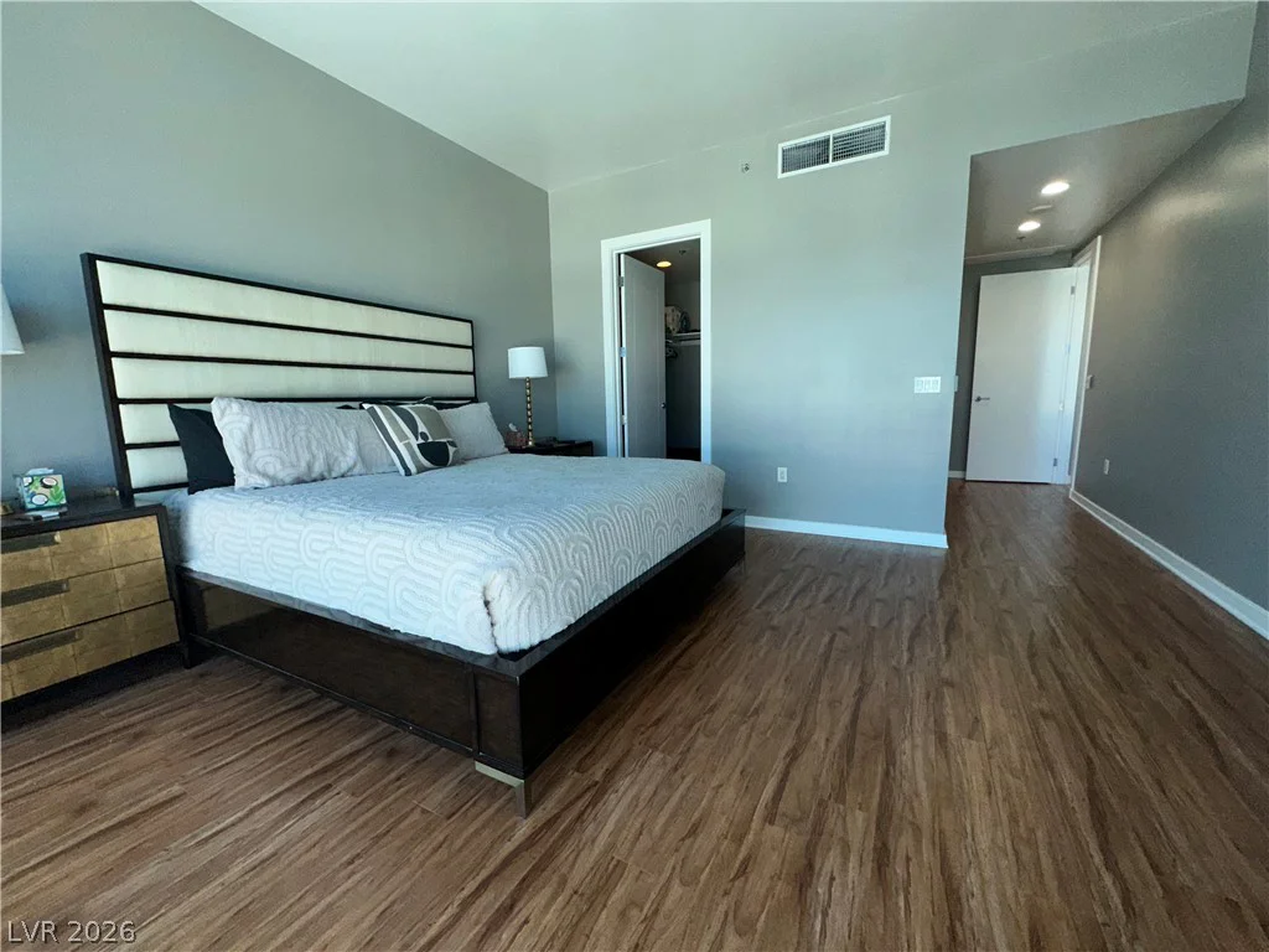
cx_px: 634
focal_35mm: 14
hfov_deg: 102.1
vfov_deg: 85.7
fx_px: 513
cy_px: 476
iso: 50
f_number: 2.2
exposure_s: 1/122
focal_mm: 2.22
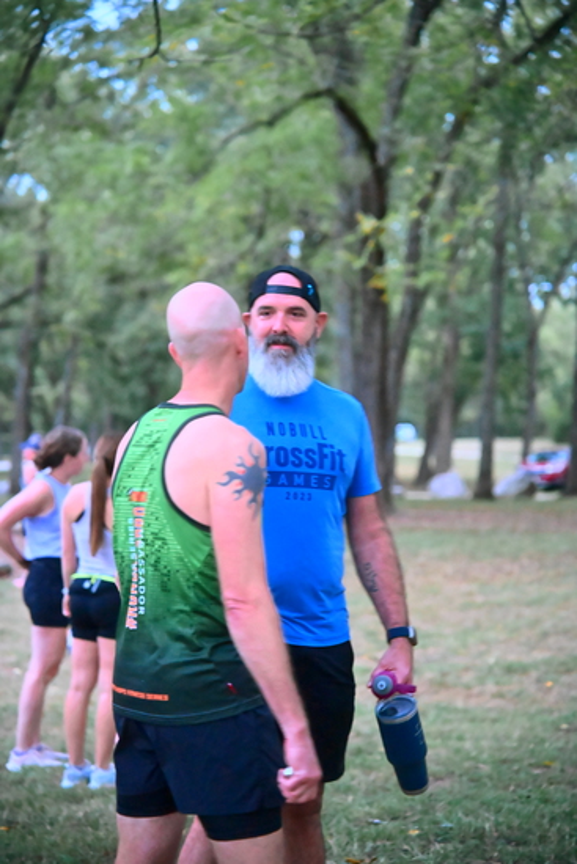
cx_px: 288
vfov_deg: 27.0
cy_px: 432
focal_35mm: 75
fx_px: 1802
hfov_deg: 18.2
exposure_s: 1/60
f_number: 2.8
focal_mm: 75
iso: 12800
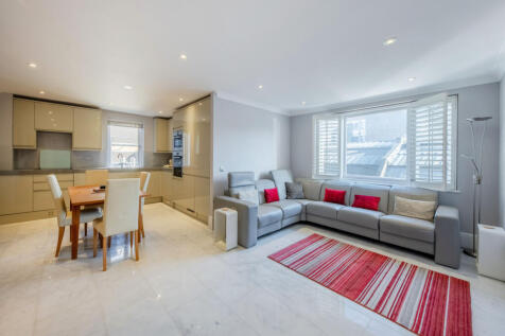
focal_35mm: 14
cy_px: 168
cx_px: 252
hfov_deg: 104.3
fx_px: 196
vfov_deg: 81.2
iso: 400
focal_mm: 14
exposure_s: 1/400
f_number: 8
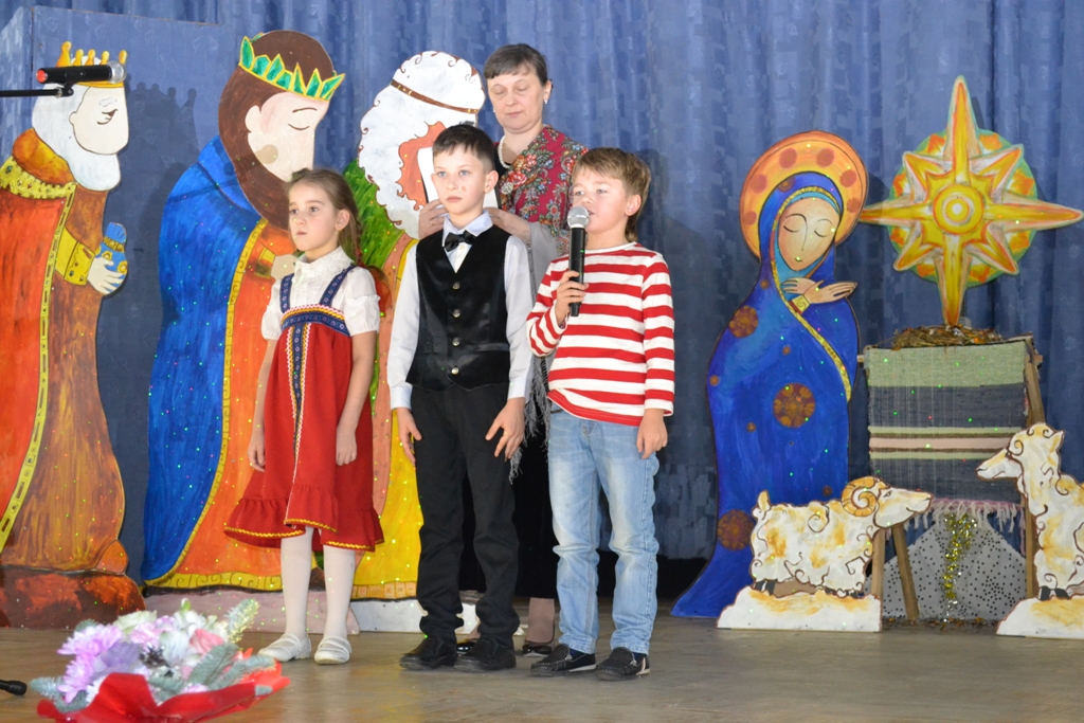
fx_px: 1716
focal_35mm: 57
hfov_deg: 35.0
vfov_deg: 23.8
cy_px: 362
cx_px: 542
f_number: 5
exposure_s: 1/60
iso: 3200
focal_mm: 38
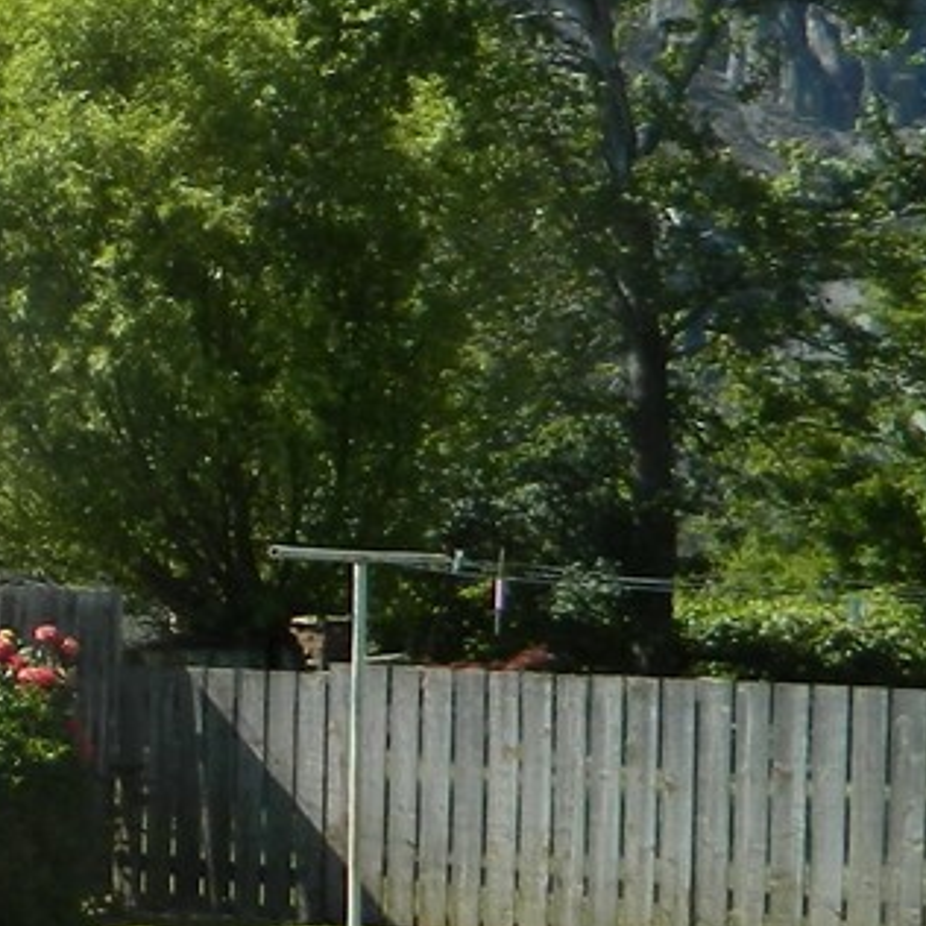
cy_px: 651
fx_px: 3390
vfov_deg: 15.5
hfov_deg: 13.1
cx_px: -1023
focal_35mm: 112
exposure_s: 1/1000
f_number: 3.1
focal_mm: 4.5
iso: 80
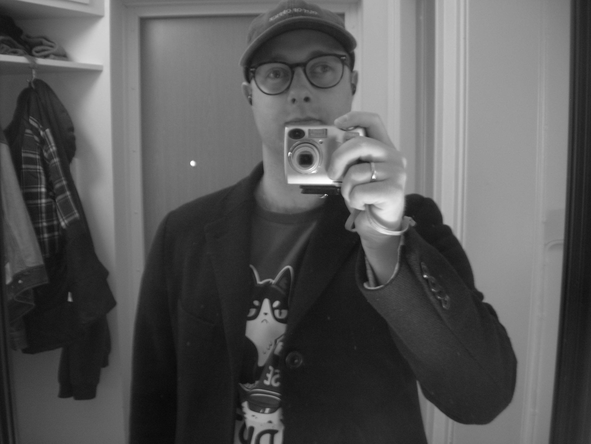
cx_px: 296
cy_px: 222
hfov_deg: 54.0
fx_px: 580
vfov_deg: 41.8
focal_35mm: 34
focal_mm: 5.7
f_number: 2.9
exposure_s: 1/3.9
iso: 79
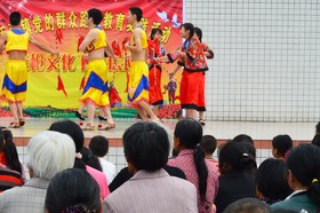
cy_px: 120
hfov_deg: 22.1
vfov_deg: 15.0
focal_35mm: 91
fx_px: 808
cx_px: 67
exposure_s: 1/320
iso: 400
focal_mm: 34
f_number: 10
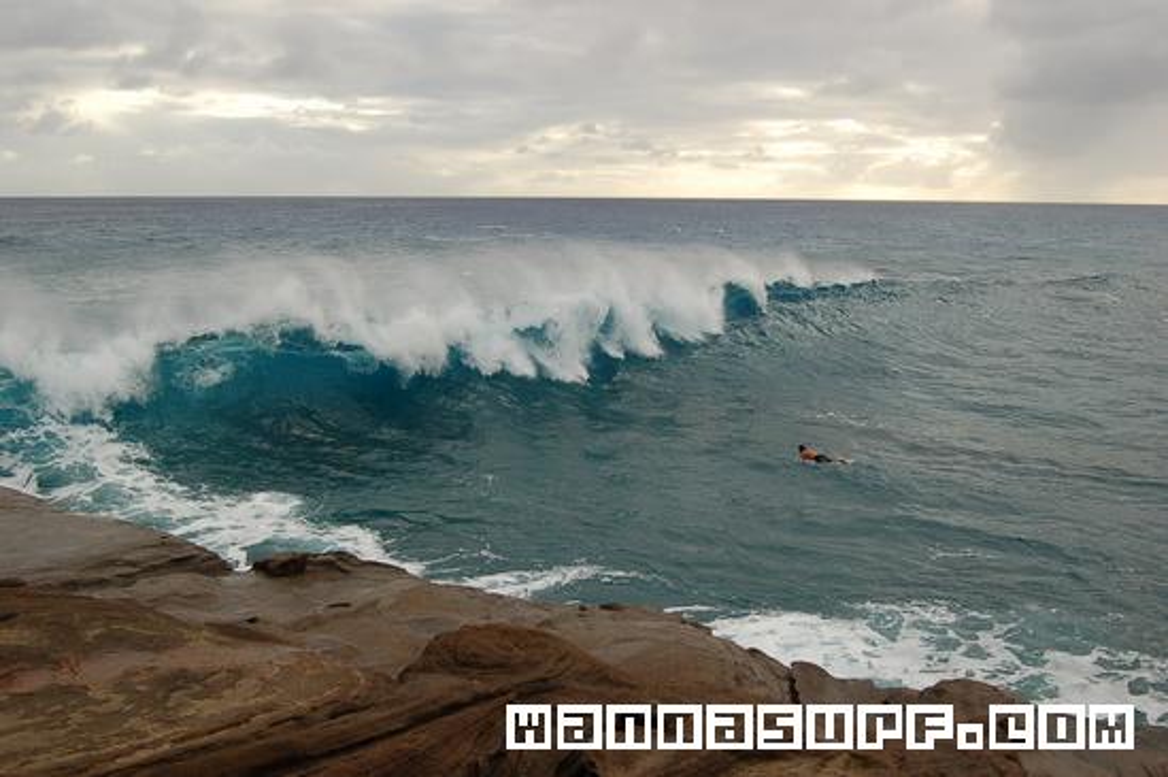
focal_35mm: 34
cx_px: 584
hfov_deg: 55.1
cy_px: 388
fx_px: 1118
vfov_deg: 38.3
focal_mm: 23
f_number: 5.6
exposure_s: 1/500
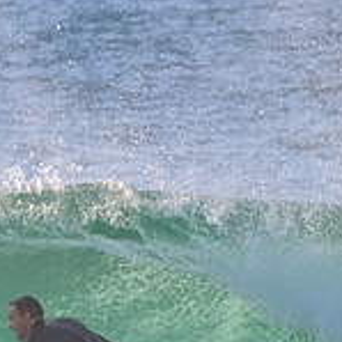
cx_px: -115
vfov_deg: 0.7
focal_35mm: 2656
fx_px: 29688
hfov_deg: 0.7
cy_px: 405
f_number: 11
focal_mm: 800
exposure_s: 1/1600
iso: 1800
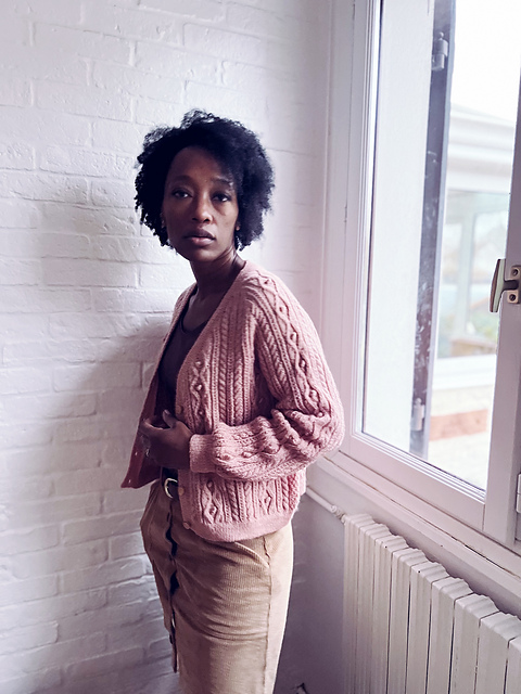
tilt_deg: -8.2
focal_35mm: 26
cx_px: 260
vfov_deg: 67.3
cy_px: 347
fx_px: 522
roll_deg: -0.2
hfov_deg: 53.1
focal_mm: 5.7
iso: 500
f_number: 1.5
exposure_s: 1/47
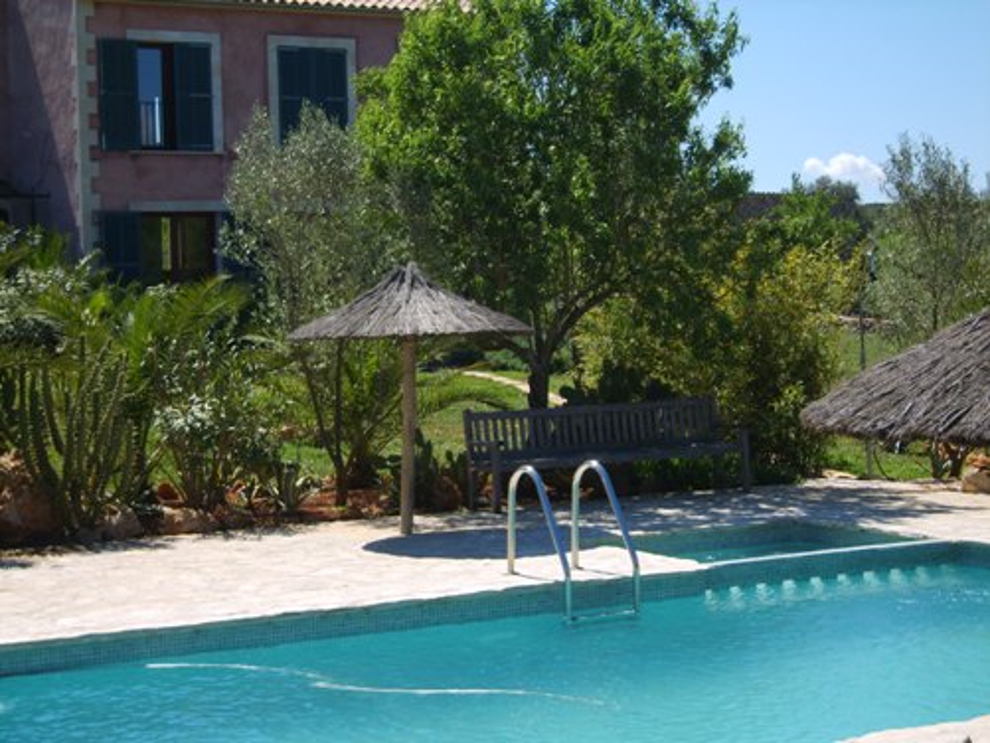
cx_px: 495
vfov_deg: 20.4
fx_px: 2060
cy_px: 372
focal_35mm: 72
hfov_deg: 27.0
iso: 50
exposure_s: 1/750
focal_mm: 15
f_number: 4.1
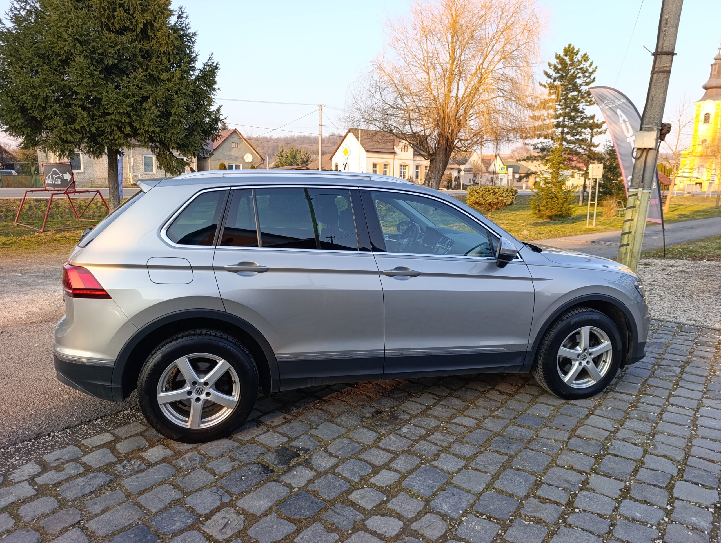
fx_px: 480
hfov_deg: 73.8
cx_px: 360
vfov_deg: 59.0
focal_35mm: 23
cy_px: 272
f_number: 1.6
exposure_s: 1/100
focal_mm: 6.14
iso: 64
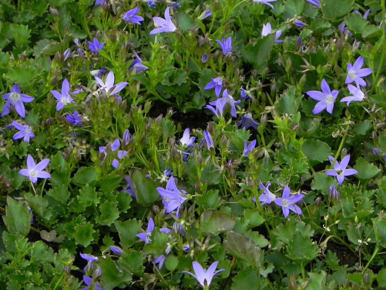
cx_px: 193
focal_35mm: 291
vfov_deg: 5.1
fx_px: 3245
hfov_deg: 6.8
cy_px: 145
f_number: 5
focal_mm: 51.8
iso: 160
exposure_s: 1/100
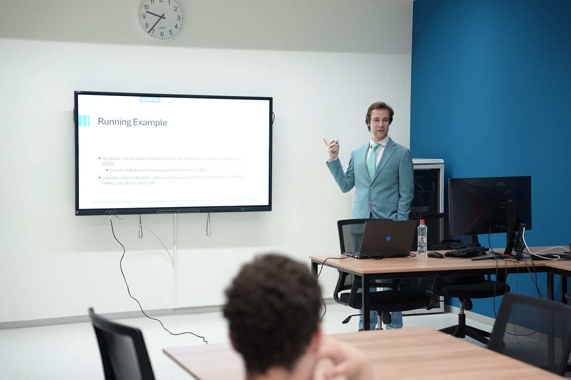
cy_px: 190
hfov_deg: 33.5
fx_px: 950
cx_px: 286
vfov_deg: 22.7
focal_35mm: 60
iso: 1000
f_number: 2.8
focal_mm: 59.9
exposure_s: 1/100
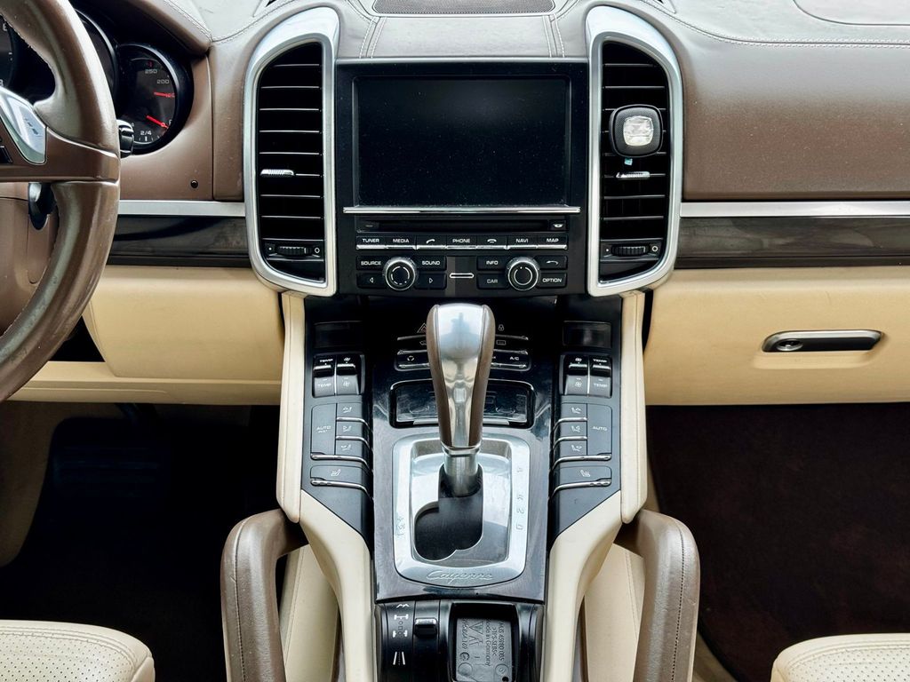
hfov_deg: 39.7
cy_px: 341
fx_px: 1262
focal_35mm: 48
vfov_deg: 30.3
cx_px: 455
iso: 64
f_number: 1.78
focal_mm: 6.76
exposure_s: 1/121
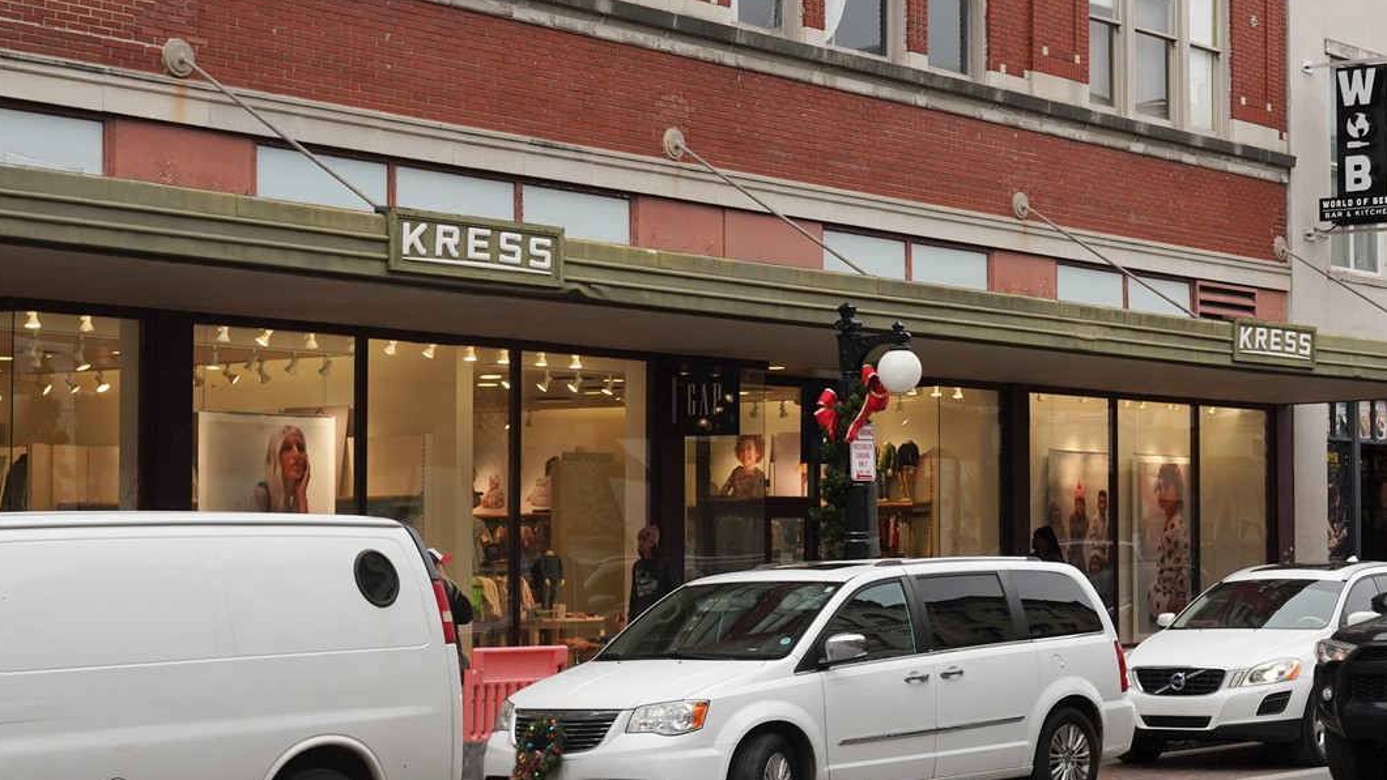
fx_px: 2979
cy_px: 396
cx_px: 1017
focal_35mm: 81
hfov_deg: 25.9
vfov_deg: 14.9
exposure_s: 1/100
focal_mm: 41
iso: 400
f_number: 9
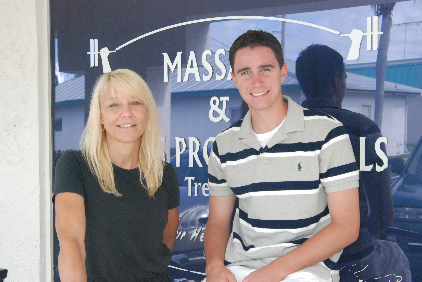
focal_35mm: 63
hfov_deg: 31.9
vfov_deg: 21.6
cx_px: 211
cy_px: 141
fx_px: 739
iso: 1600
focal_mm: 42
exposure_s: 1/200
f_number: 10
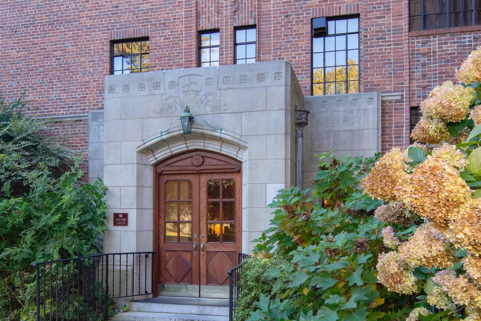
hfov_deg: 55.9
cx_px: 198
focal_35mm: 34
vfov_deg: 38.8
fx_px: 450
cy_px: 211
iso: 1000
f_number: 9
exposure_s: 1/125
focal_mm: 17
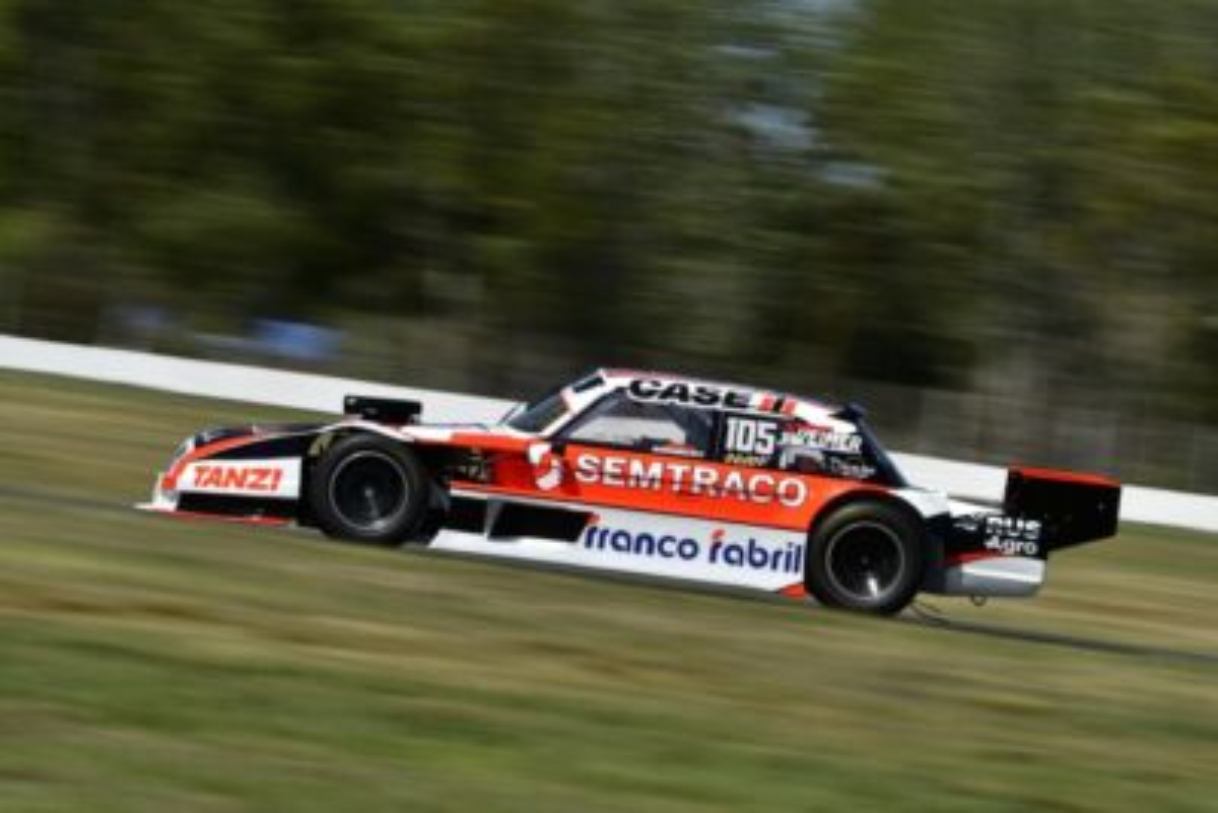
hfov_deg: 6.9
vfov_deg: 4.6
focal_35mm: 300
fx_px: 10153
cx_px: 609
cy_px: 406
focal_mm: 200
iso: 100
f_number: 11
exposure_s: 1/160
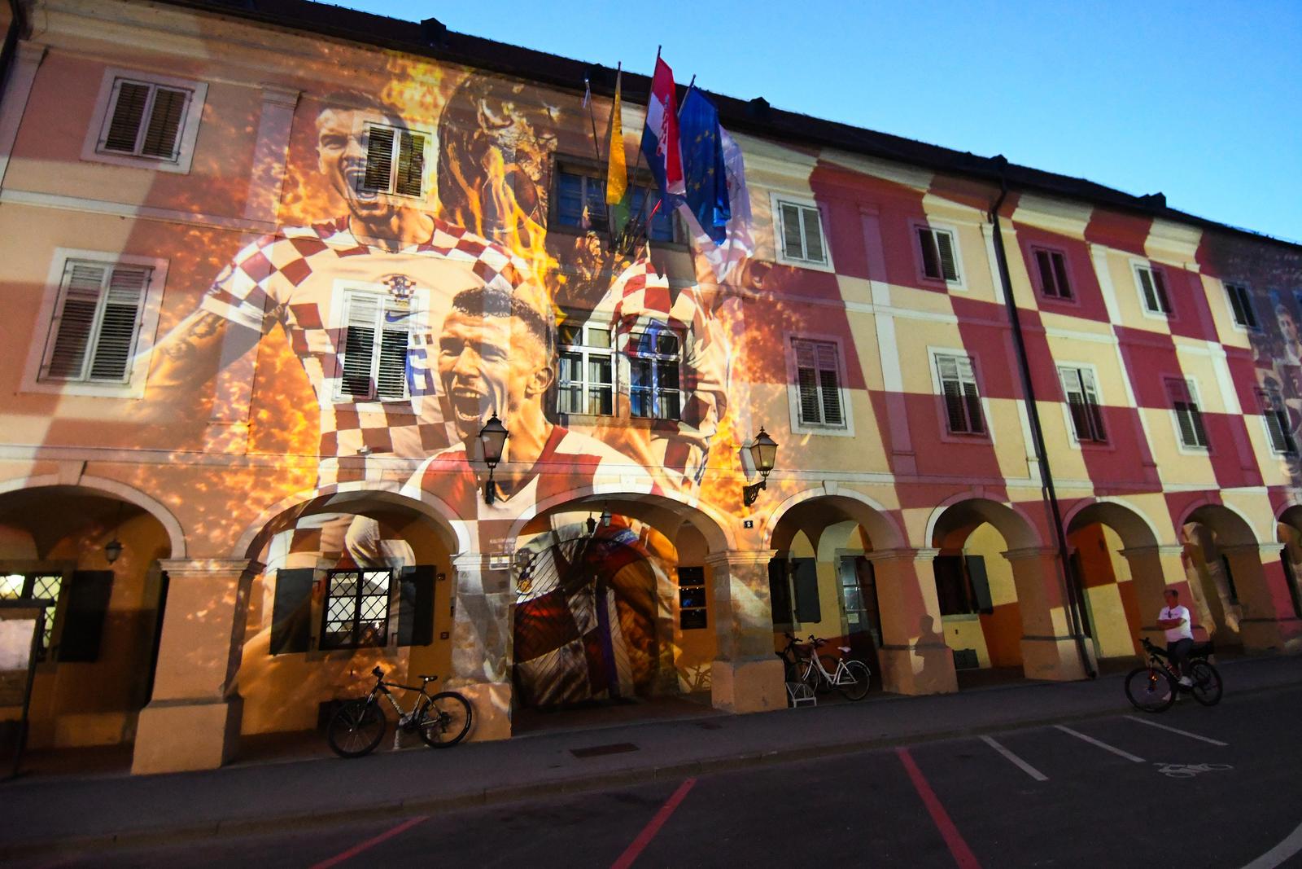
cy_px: 434
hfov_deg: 90.0
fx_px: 651
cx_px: 651
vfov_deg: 67.4
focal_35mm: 18
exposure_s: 1/80
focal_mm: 12
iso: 10000
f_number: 4
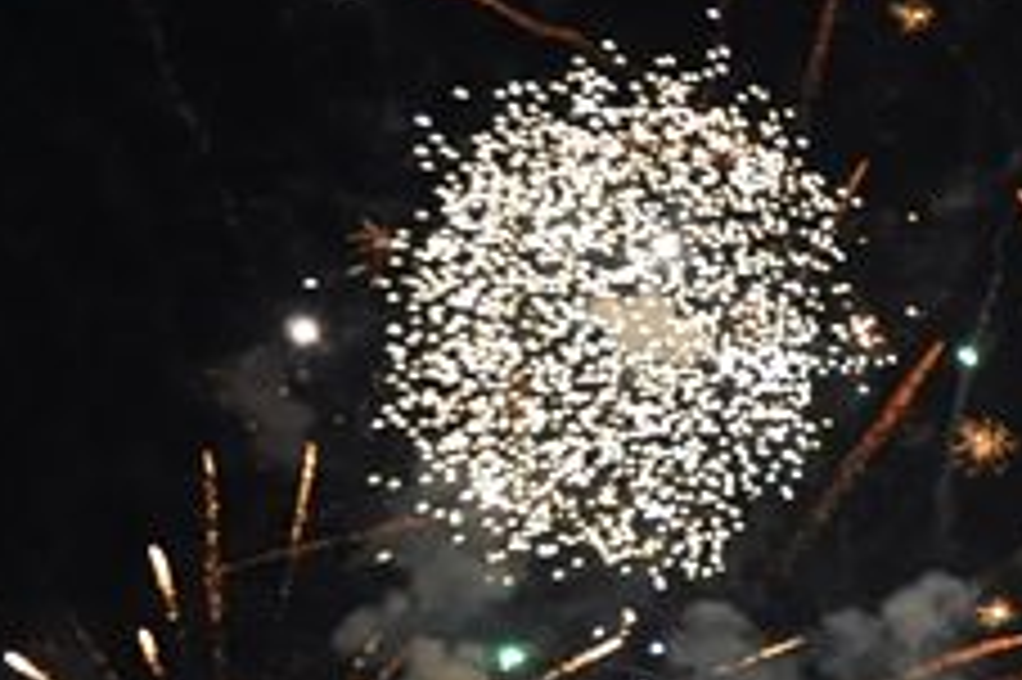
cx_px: 1090
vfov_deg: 7.5
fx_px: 5106
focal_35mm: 180
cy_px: 849
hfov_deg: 11.3
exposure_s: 1/80
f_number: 4.2
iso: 1600
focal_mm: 32
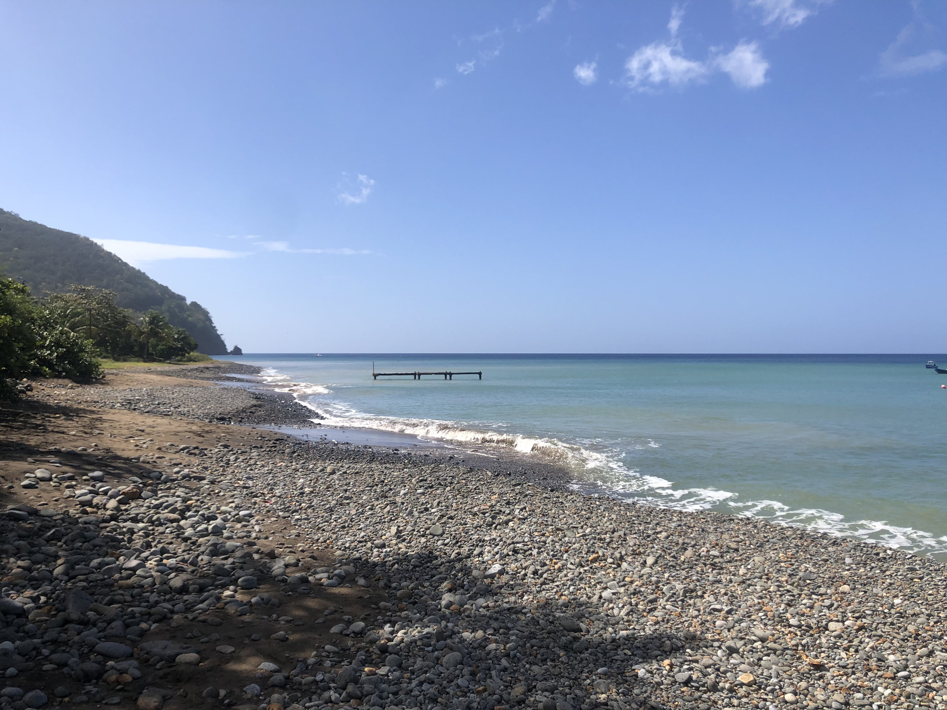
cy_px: 355
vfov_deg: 49.7
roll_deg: +1.0
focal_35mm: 28
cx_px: 474
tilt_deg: +0.4
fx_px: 766
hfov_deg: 63.4
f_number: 1.8
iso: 20
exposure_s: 1/3205
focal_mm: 4
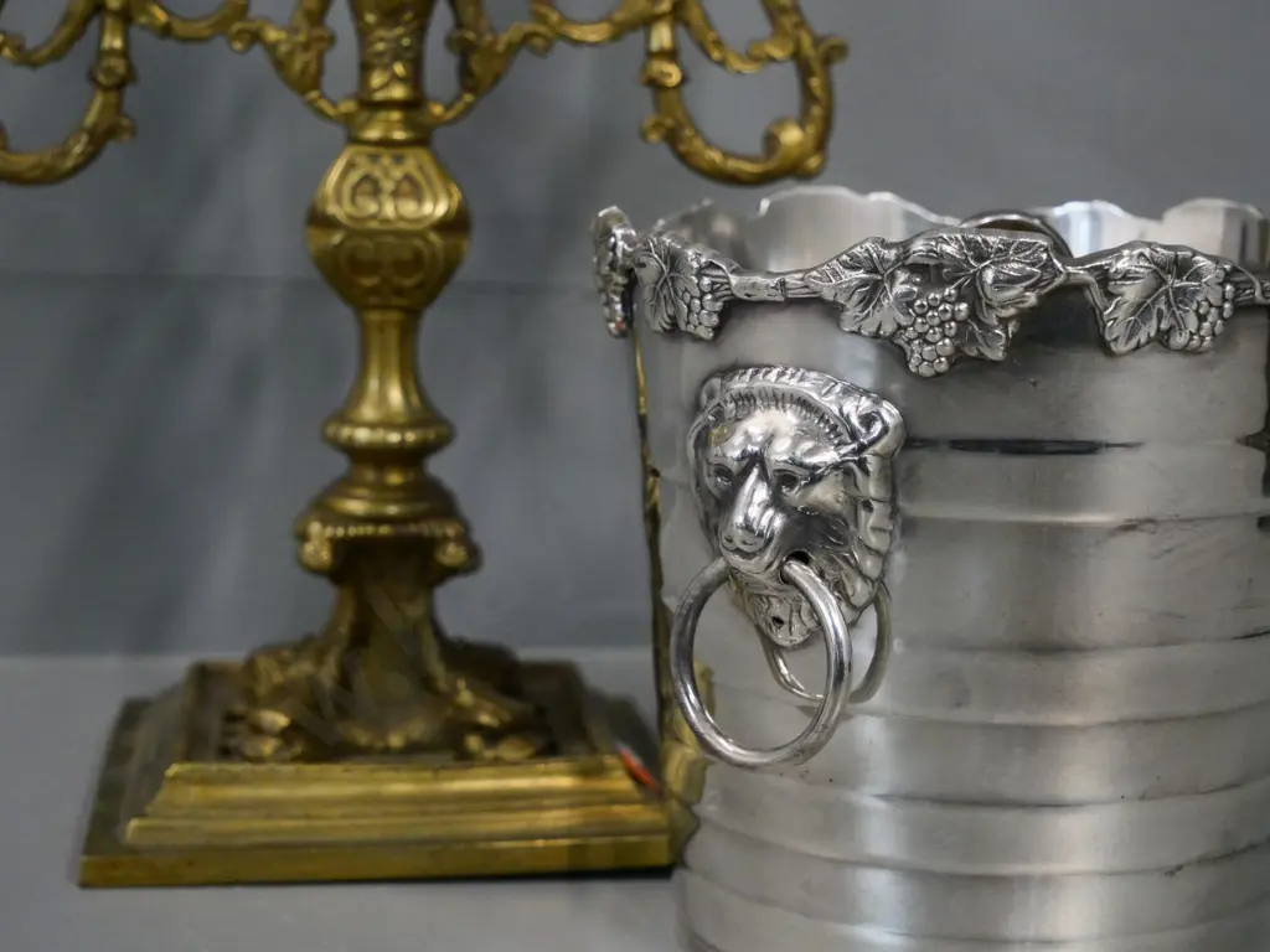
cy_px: 476
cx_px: 635
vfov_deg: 22.9
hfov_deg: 30.3
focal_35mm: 64
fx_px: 2348
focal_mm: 32
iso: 3200
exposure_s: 1/125
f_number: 5
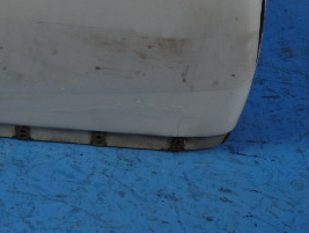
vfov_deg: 20.9
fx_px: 599
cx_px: 31
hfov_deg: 27.9
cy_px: -23
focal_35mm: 67
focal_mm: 5
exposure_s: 1/60
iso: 160
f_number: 3.9
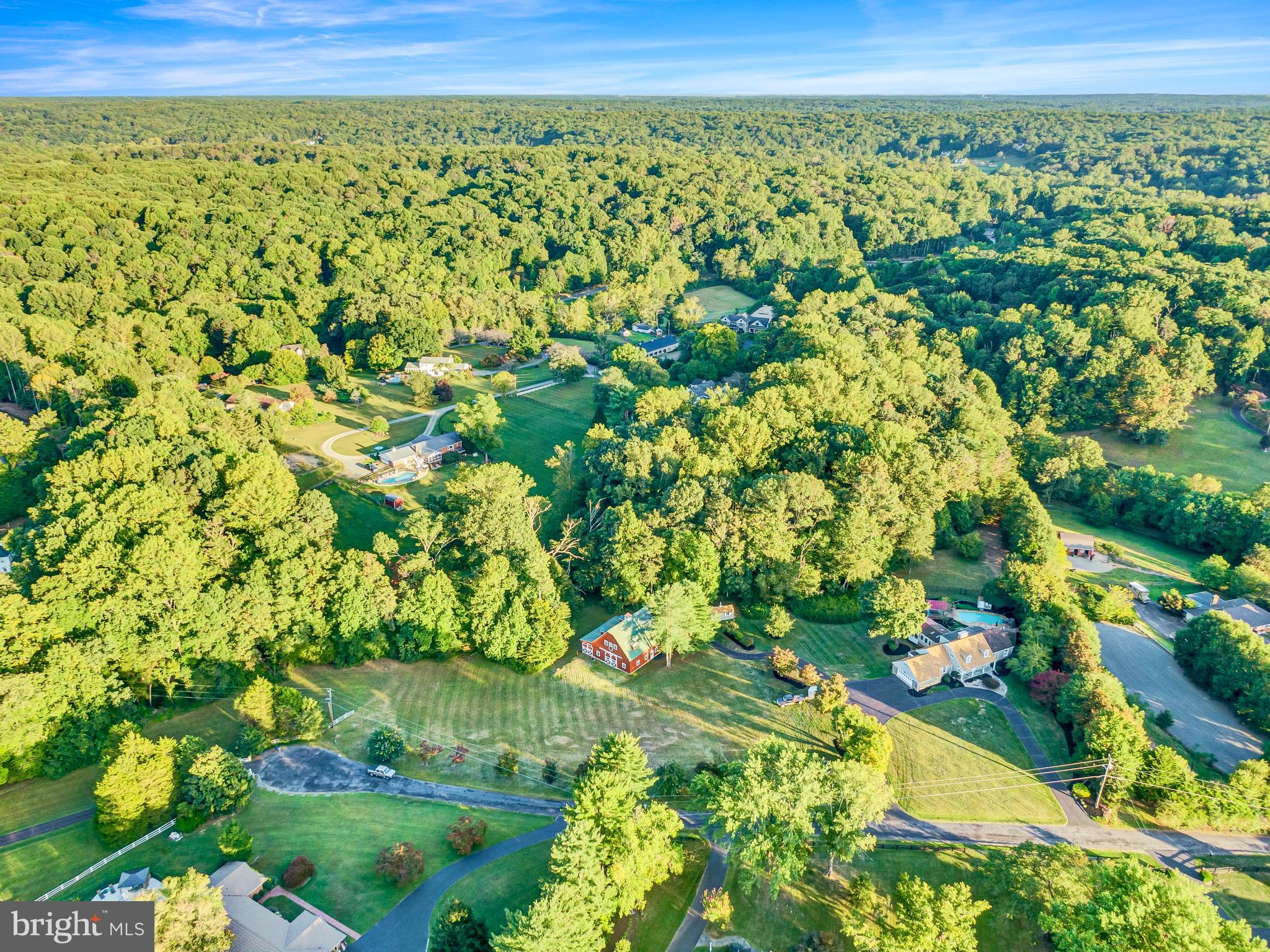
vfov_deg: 56.8
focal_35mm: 24
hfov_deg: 71.6
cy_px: 476
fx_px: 880
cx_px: 635
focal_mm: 4.4
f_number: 2.8
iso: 100
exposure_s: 1/320
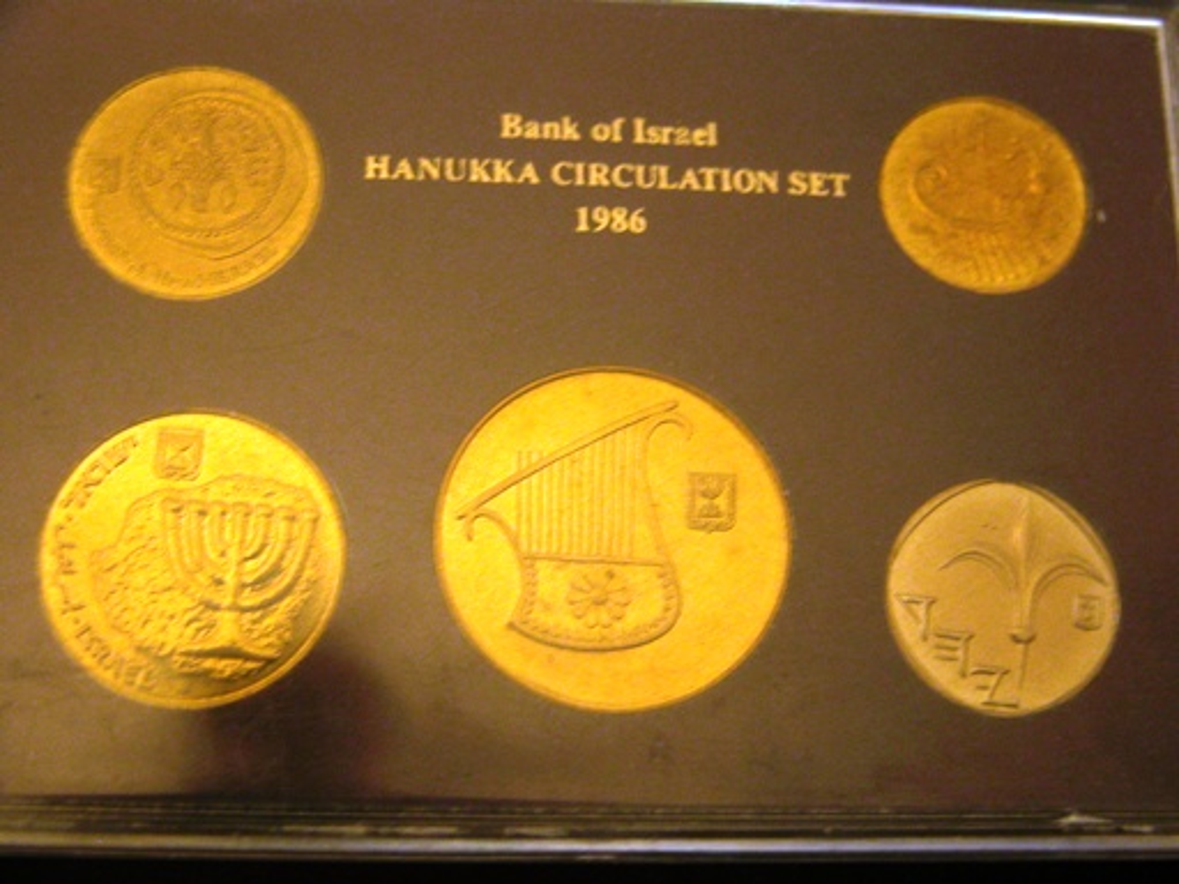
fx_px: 2112
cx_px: 590
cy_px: 442
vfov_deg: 23.7
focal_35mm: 62
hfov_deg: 31.2
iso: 319
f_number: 3.2
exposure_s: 1/4.1
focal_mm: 15.7
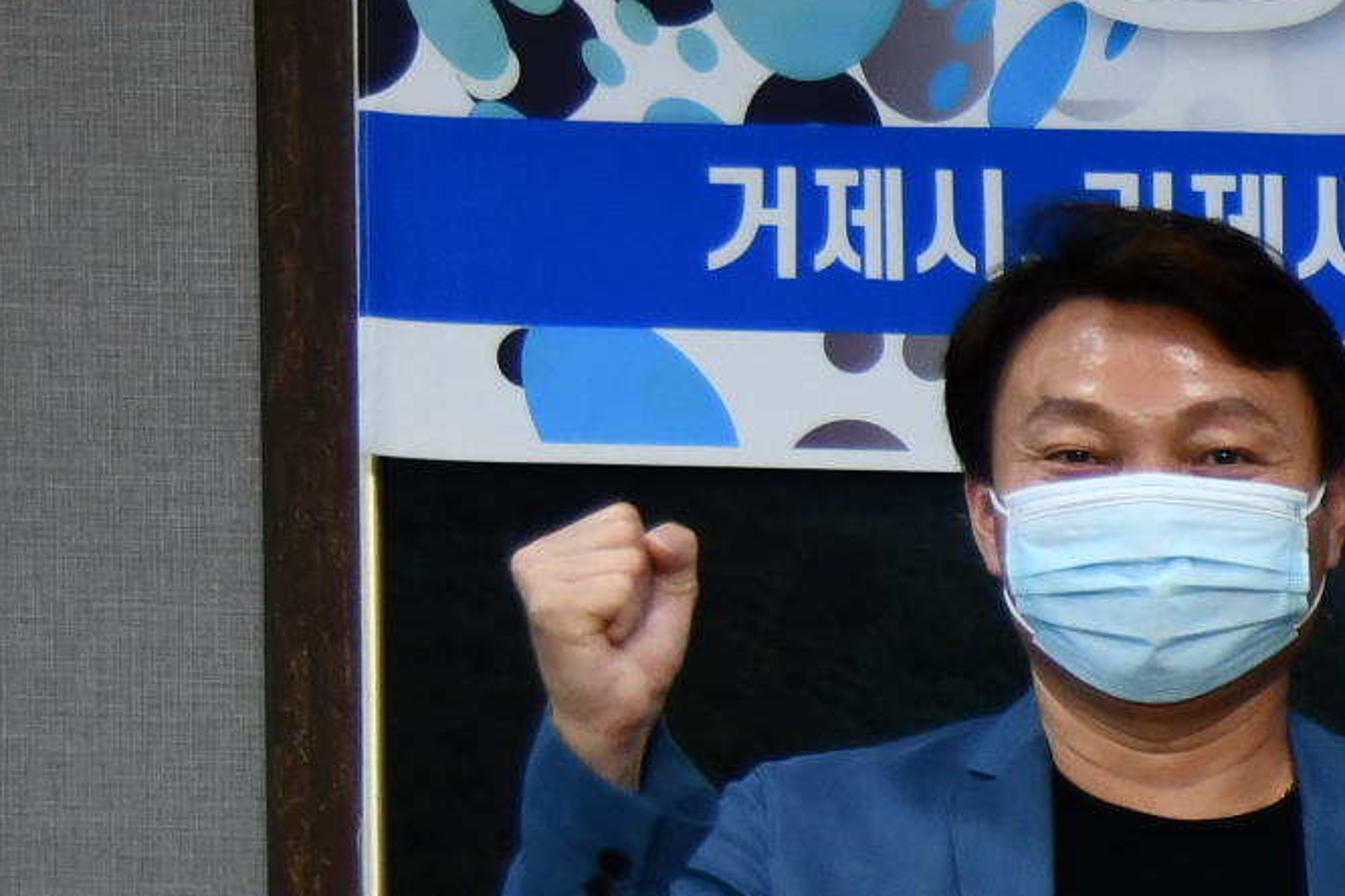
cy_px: 1394
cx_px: 3888
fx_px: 8107
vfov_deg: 6.2
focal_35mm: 217
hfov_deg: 8.2
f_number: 4
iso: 400
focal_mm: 35
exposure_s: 1/250
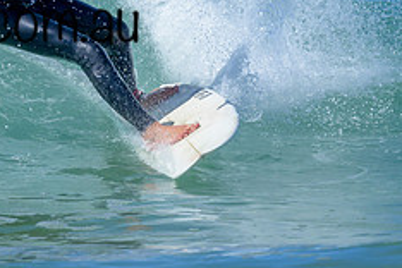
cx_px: 61
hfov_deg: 0.8
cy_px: -72
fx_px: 27155
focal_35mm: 2432
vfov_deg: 0.6
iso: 360
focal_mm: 800
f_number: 6.3
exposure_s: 1/2000
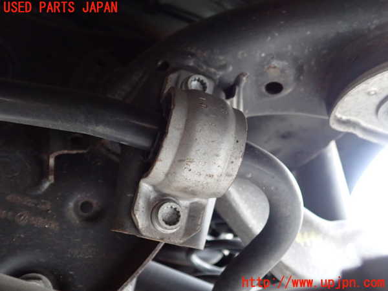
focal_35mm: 30
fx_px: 336
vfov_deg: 46.8
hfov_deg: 60.0
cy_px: 146
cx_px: 194
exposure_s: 1/25
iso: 800
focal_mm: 5.4
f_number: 2.3
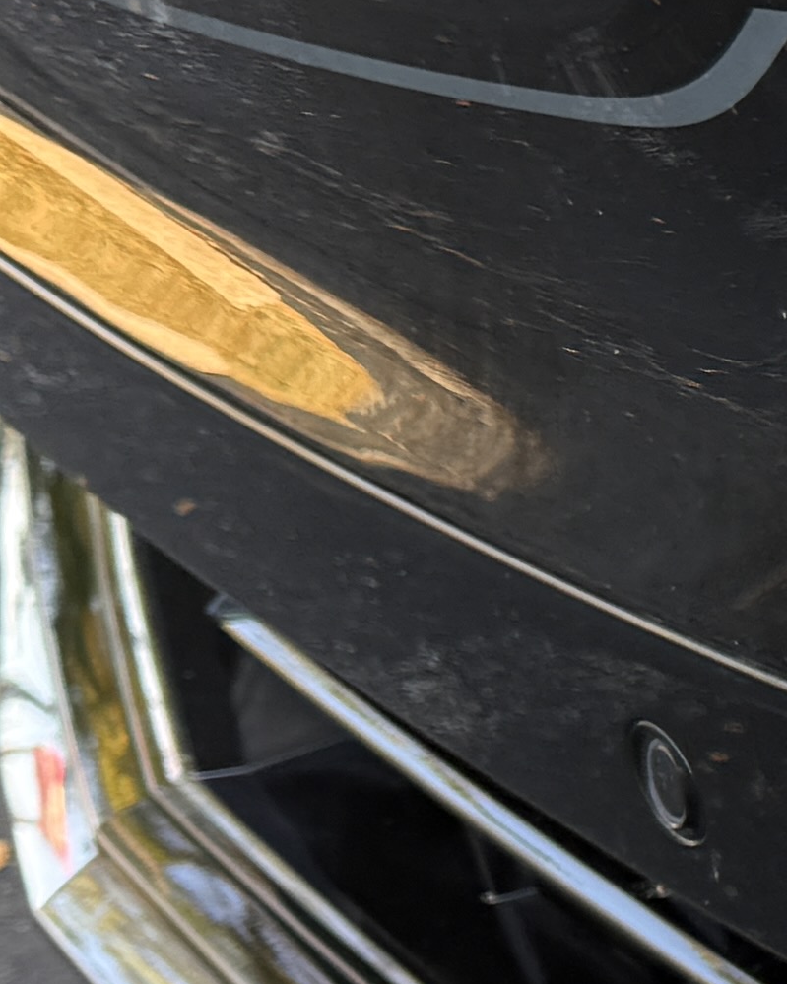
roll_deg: -0.3
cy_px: 759
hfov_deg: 9.6
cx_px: 2166
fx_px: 3902
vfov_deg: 14.3
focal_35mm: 134
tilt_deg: -24.8
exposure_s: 1/199
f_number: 1.78
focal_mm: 6.76
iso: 100
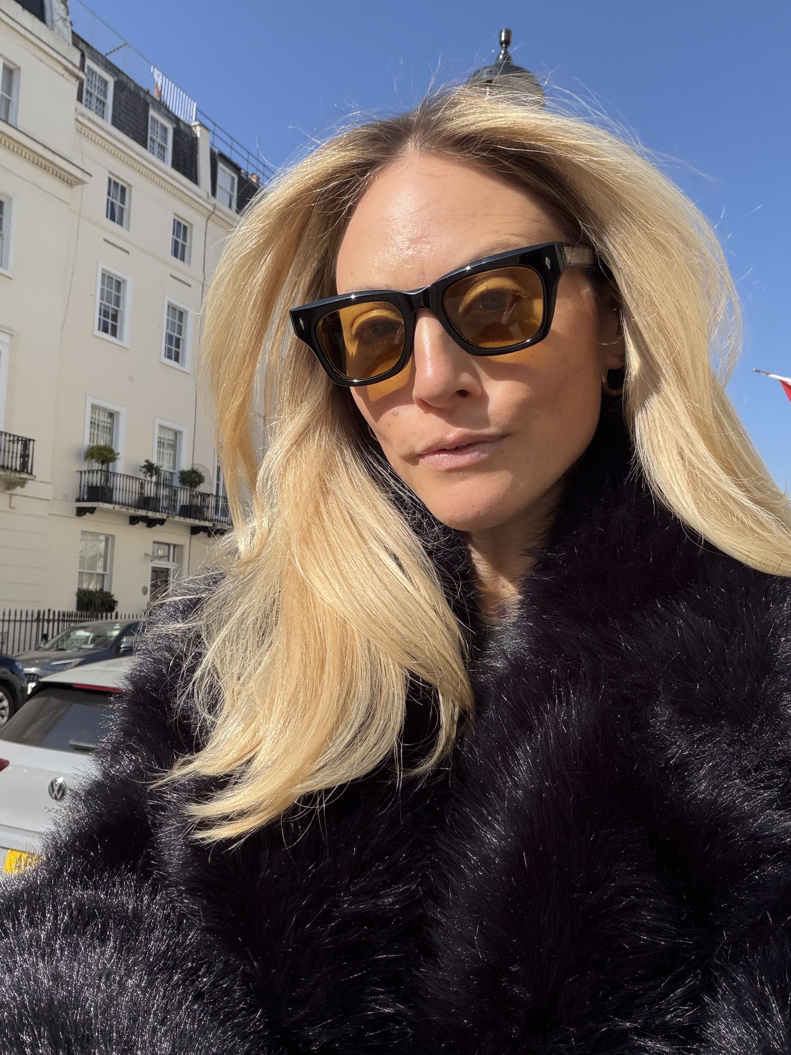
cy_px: 528
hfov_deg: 46.8
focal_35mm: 30
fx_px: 914
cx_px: 396
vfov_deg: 60.0
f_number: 1.9
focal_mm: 2.71
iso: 25
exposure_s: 1/1100
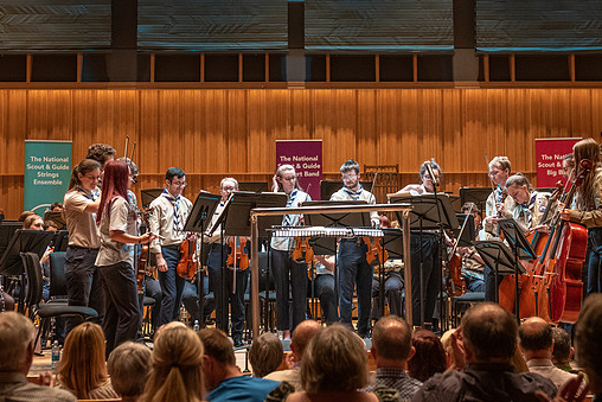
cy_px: 150
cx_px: 317
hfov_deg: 27.0
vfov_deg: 18.2
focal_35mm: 75
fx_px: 1254
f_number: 3.5
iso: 2000
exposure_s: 1/125
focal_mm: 42
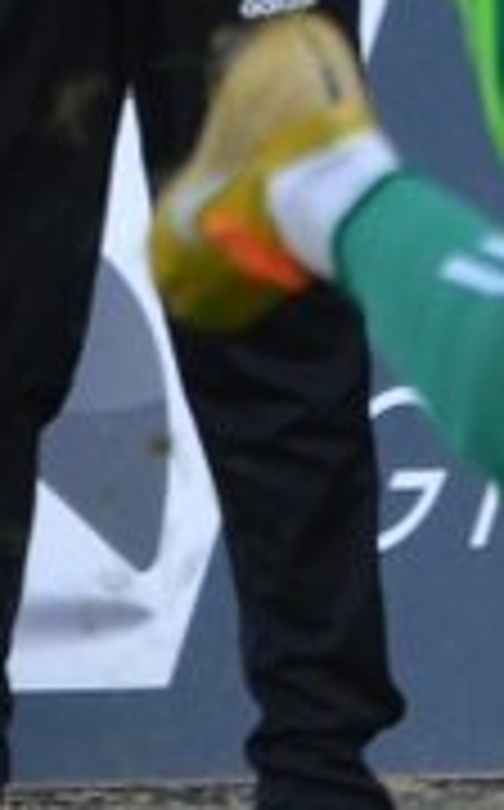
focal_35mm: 2140
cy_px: -704
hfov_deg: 0.6
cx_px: 706
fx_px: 47182
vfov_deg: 1.0
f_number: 5.3
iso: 500
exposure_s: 1/1000
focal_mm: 210
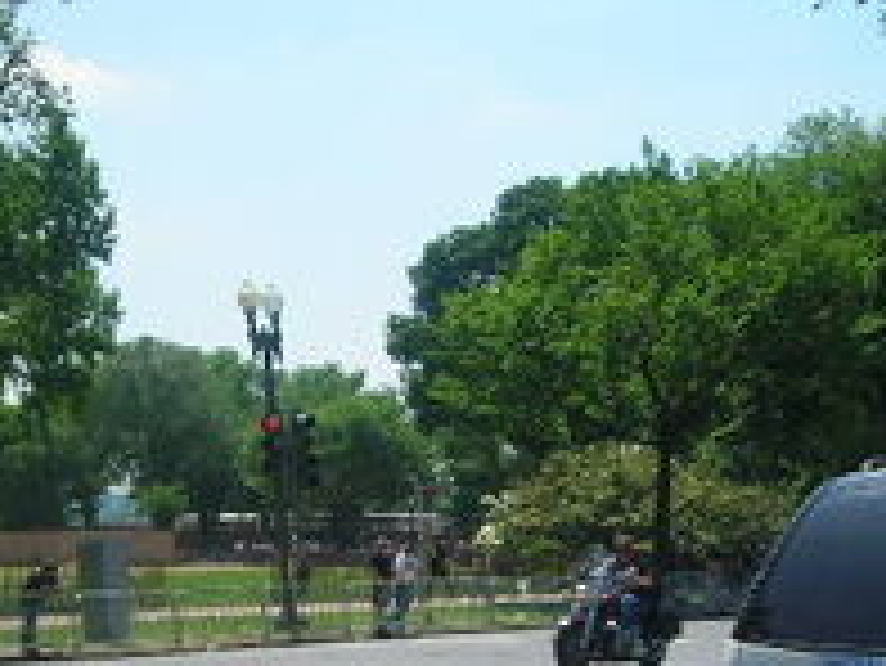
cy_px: 477
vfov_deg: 19.1
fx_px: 1972
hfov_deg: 24.9
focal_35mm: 77
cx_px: 171
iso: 50
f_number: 6.4
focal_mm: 6.3
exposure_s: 1/143
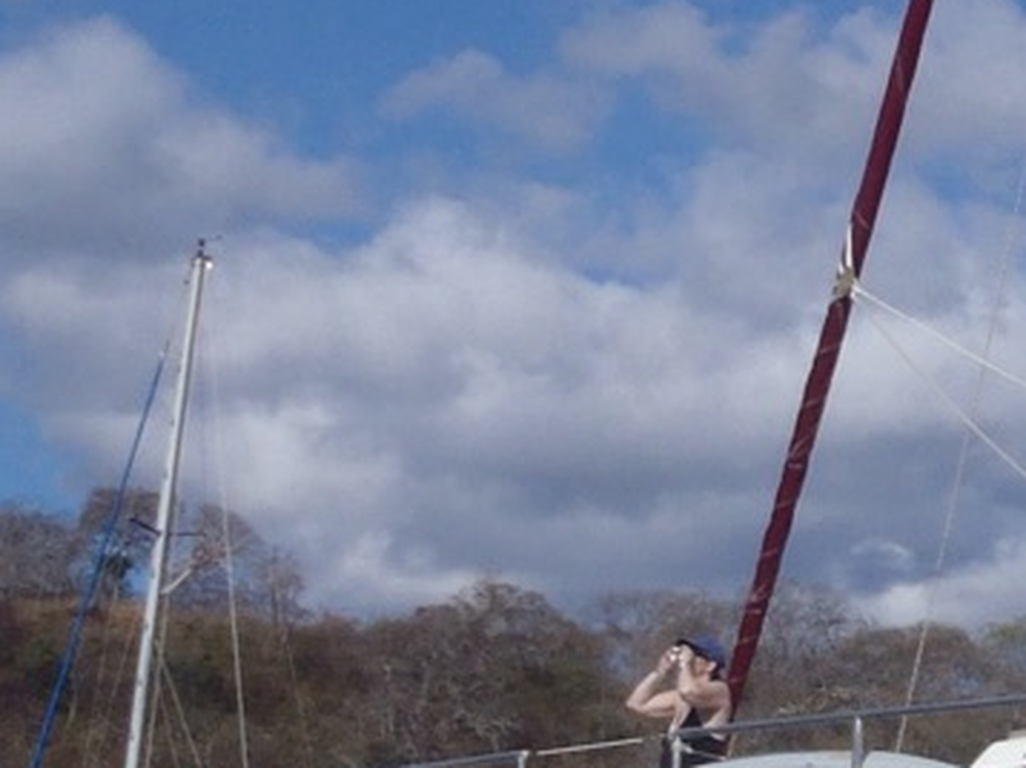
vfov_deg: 8.7
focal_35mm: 170
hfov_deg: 11.1
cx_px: 1625
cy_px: -40
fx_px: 5035
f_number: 13
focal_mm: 6.83
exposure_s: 1/125
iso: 80
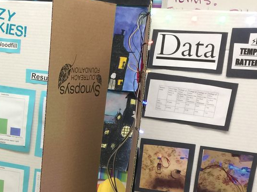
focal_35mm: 82
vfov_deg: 17.4
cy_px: 206
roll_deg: -4.8
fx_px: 609
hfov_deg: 23.2
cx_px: 20
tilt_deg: -15.6
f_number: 2.2
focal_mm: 4.15
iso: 32
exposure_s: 1/30
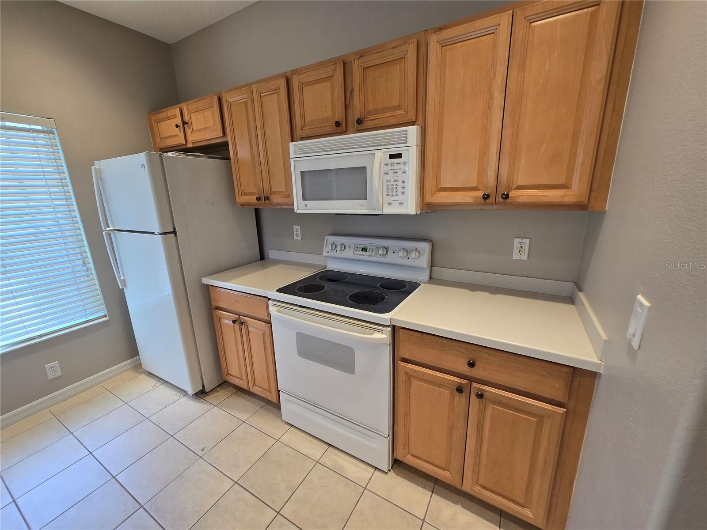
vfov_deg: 89.9
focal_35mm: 13
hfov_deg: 106.2
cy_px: 265
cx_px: 354
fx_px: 266
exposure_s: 1/60
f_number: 2.2
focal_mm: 2.2
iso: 100
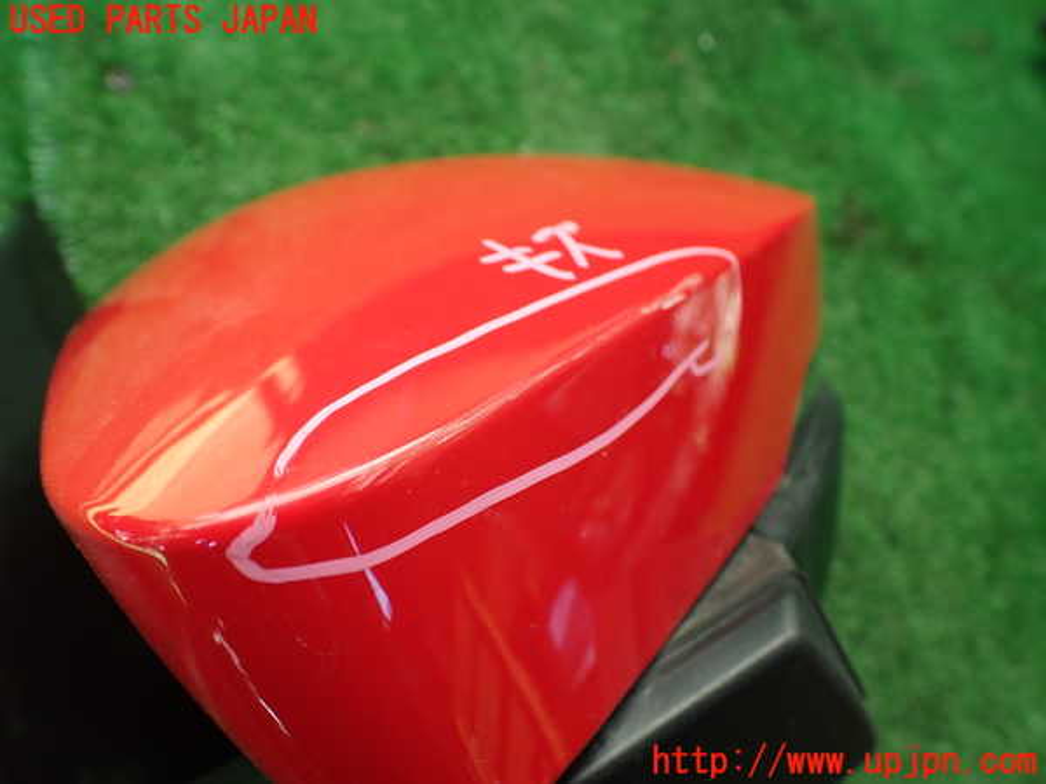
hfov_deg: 60.0
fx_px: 907
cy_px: 392
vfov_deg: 46.8
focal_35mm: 30
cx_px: 523
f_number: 2.3
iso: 125
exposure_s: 1/125
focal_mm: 5.4
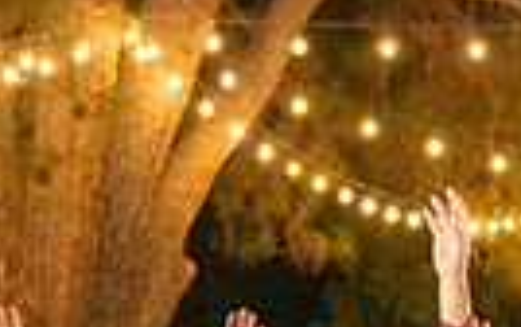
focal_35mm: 230
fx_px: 3268
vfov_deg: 5.6
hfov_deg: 8.7
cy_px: 555
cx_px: 999
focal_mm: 52
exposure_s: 1/250
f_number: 4
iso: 3200
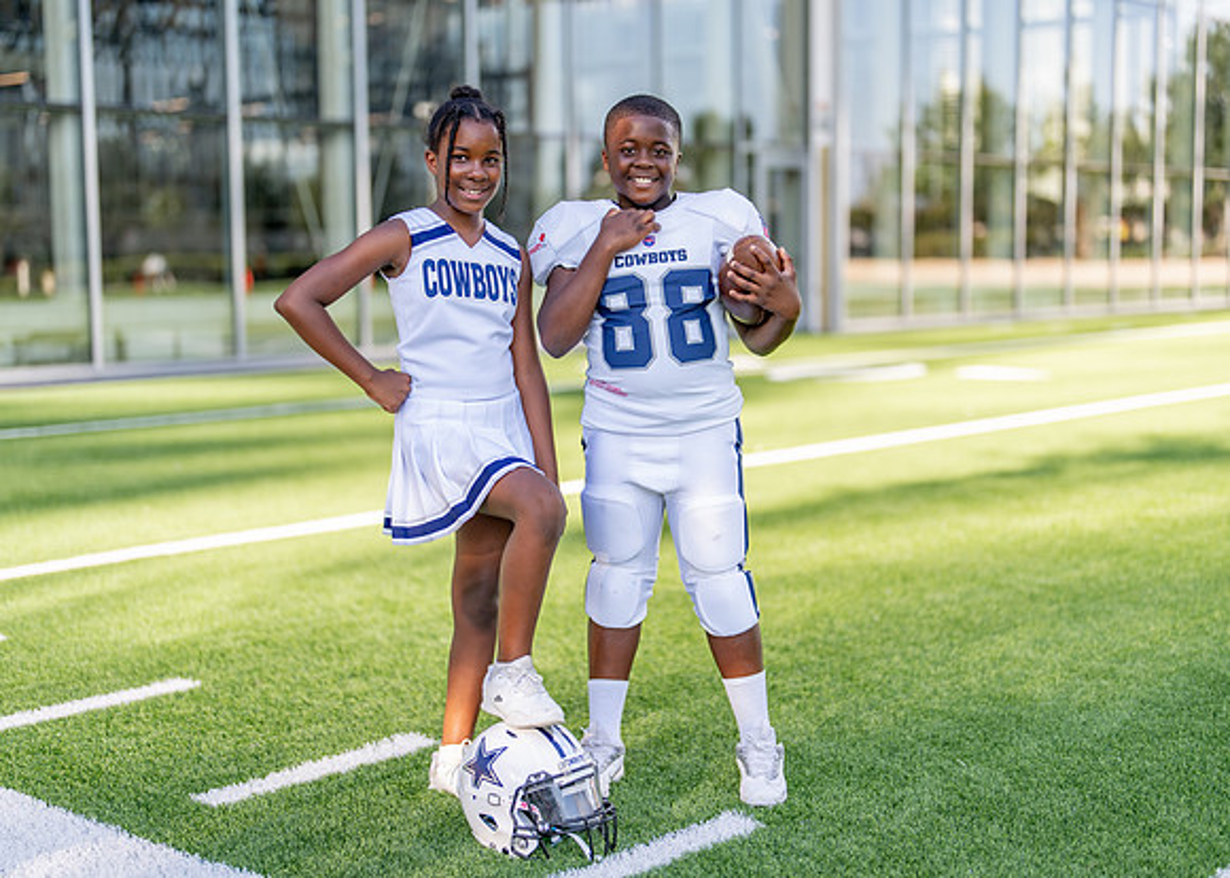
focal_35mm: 53
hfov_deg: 36.6
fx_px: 1858
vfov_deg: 26.6
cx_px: 615
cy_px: 439
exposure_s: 1/1600
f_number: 1.2
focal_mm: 50
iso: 100
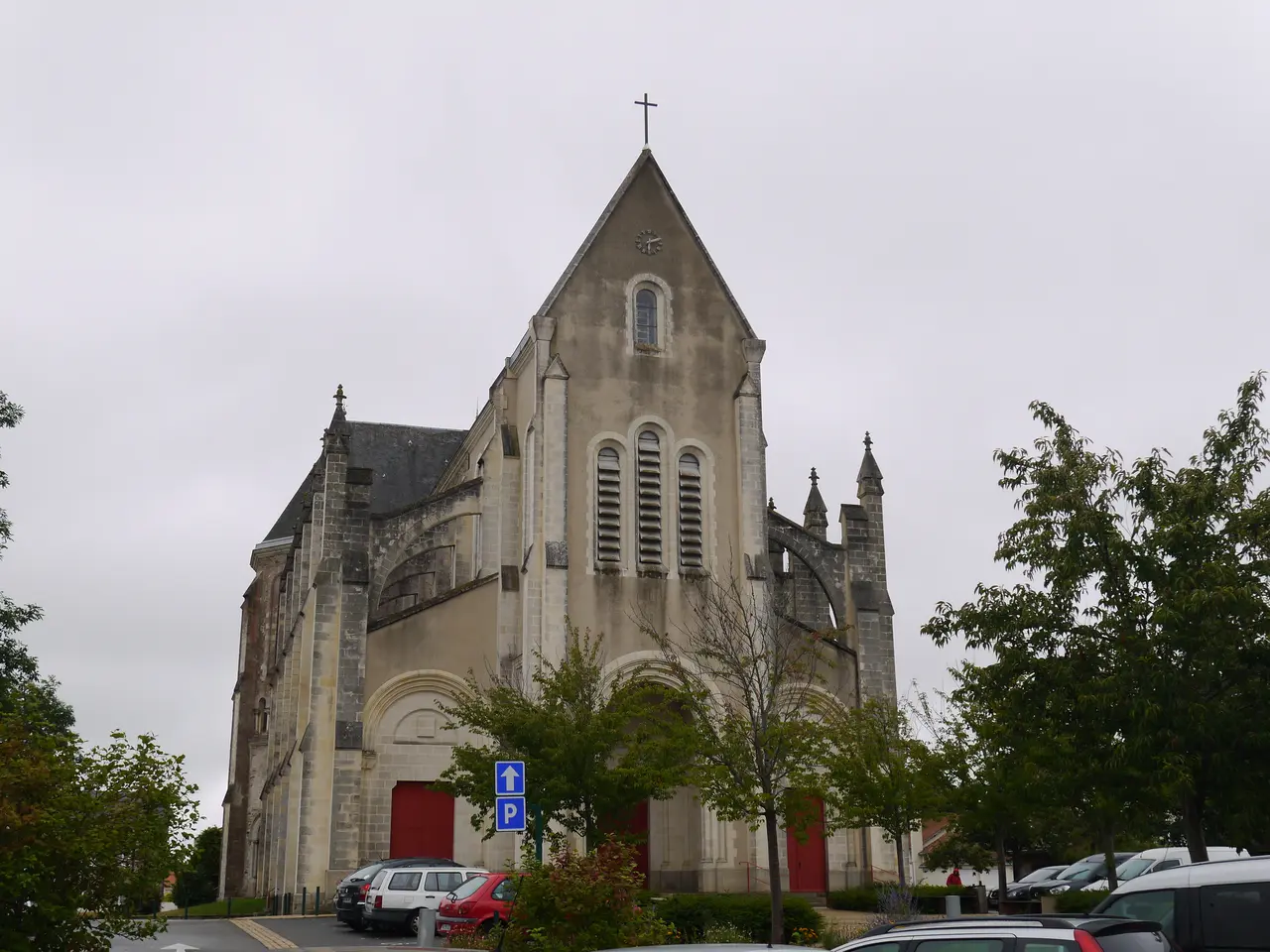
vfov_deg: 36.0
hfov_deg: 46.8
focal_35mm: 40
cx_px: 635
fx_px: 1468
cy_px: 476
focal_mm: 20
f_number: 6.3
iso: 160
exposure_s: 1/160
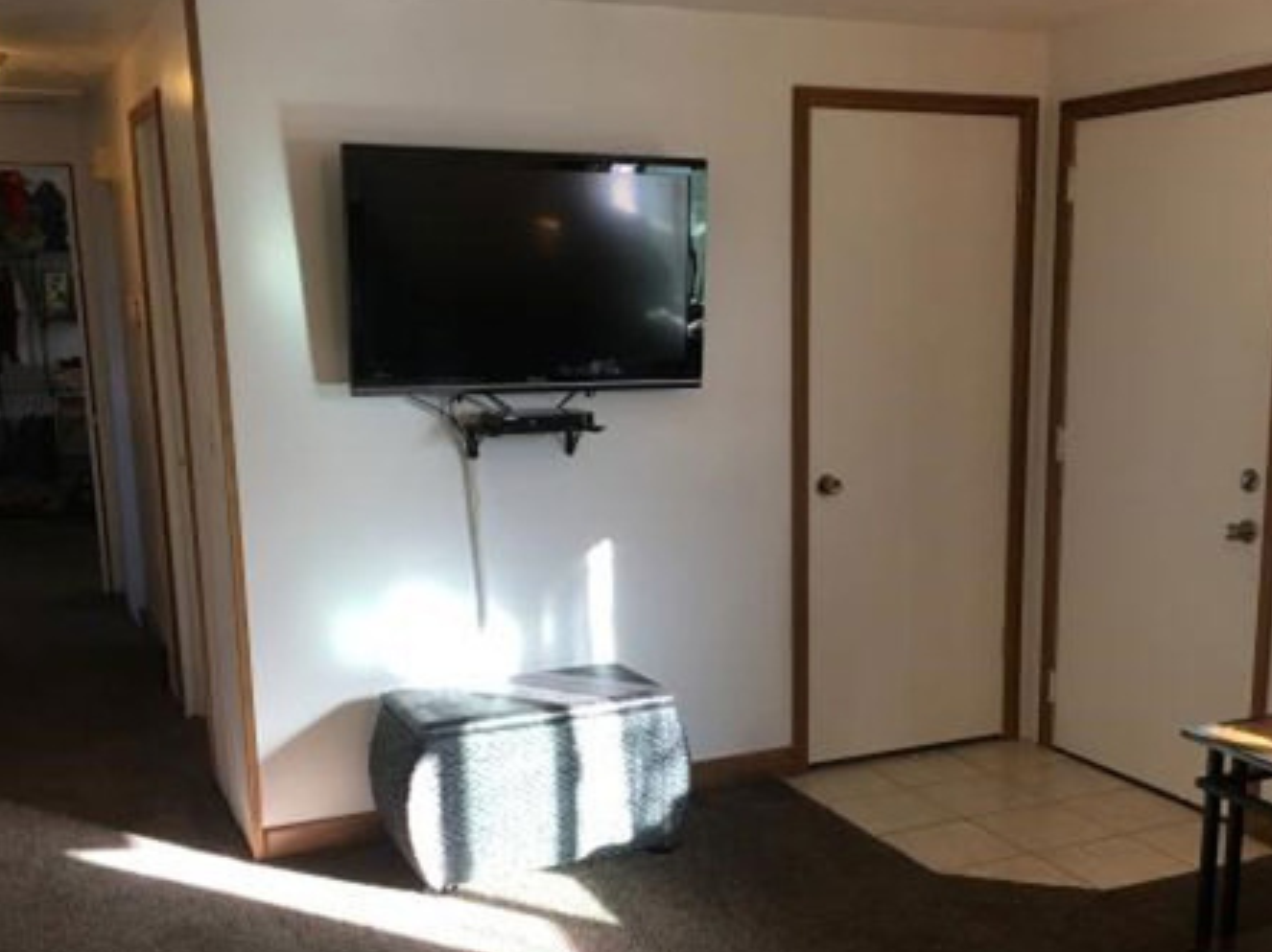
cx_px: 780
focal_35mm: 42
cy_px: 627
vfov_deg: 34.0
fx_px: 1542
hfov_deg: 44.5
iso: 25
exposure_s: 1/30
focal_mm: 4.15
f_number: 2.2
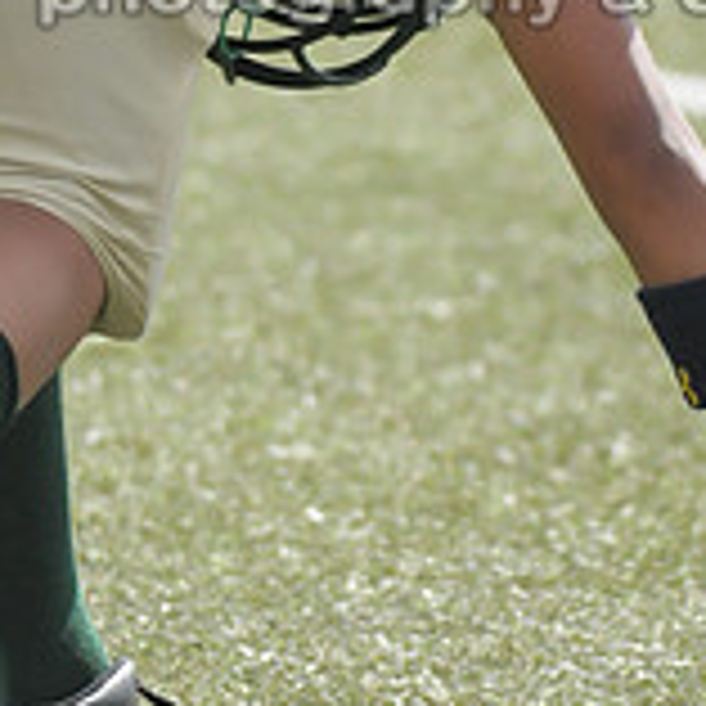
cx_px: 614
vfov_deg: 1.9
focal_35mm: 940
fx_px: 21690
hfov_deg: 1.9
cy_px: -229
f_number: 4
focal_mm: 200
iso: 1600
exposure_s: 1/6400
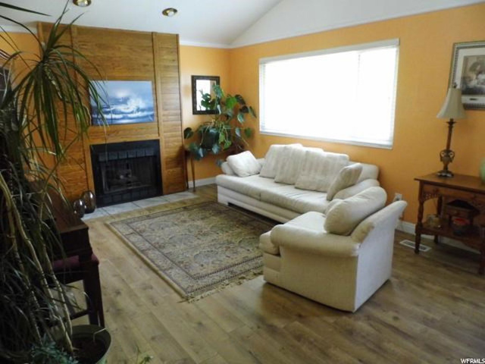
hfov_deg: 69.4
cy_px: 182
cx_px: 242
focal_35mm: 25
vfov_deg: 54.9
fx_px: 350
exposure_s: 1/30
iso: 400
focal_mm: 4.46
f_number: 3.1
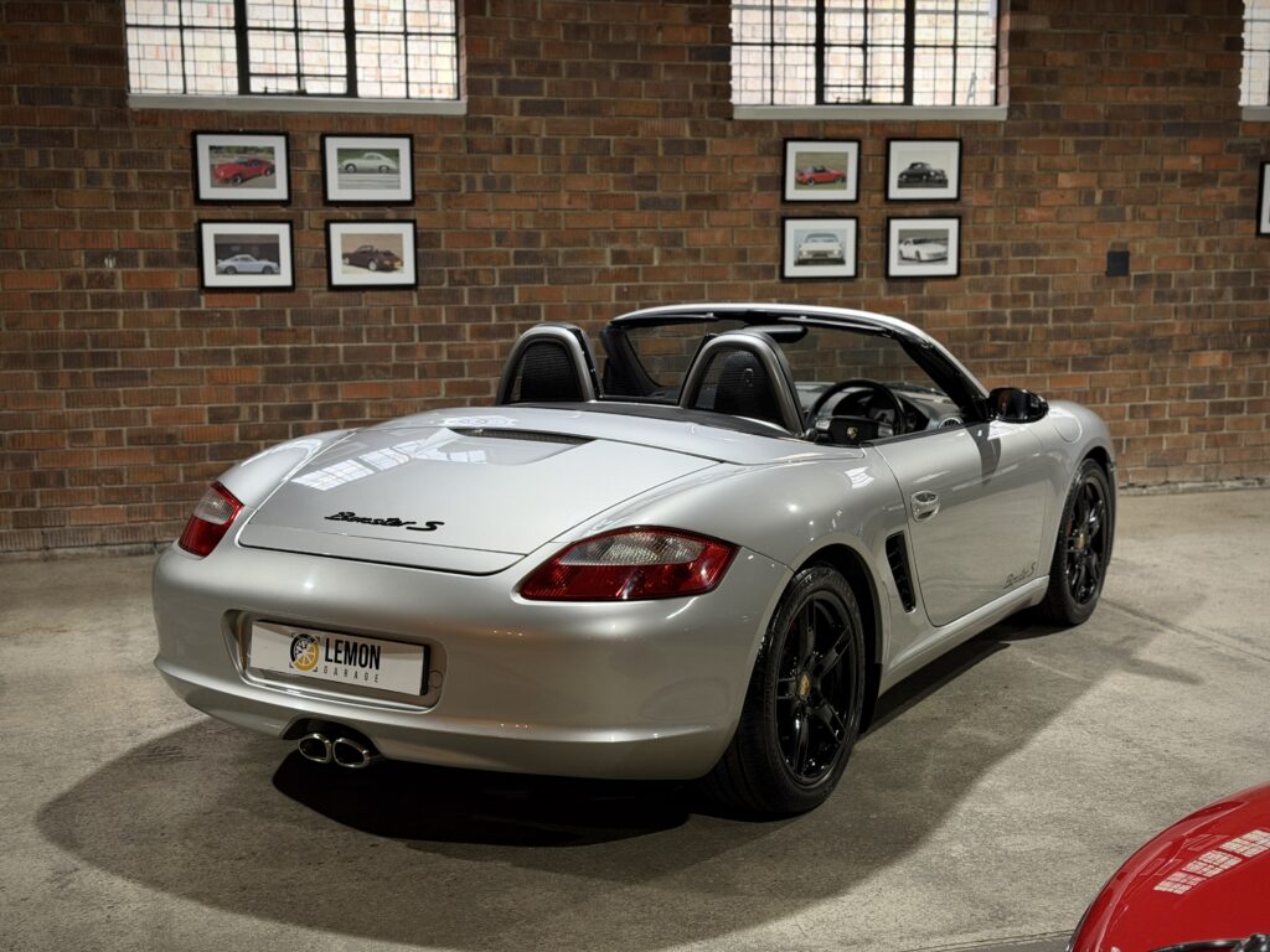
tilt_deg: -9.1
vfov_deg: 30.3
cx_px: 635
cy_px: 476
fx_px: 1761
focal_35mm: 48
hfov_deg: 39.7
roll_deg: +0.5
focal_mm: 6.76
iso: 125
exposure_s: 1/50
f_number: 1.78
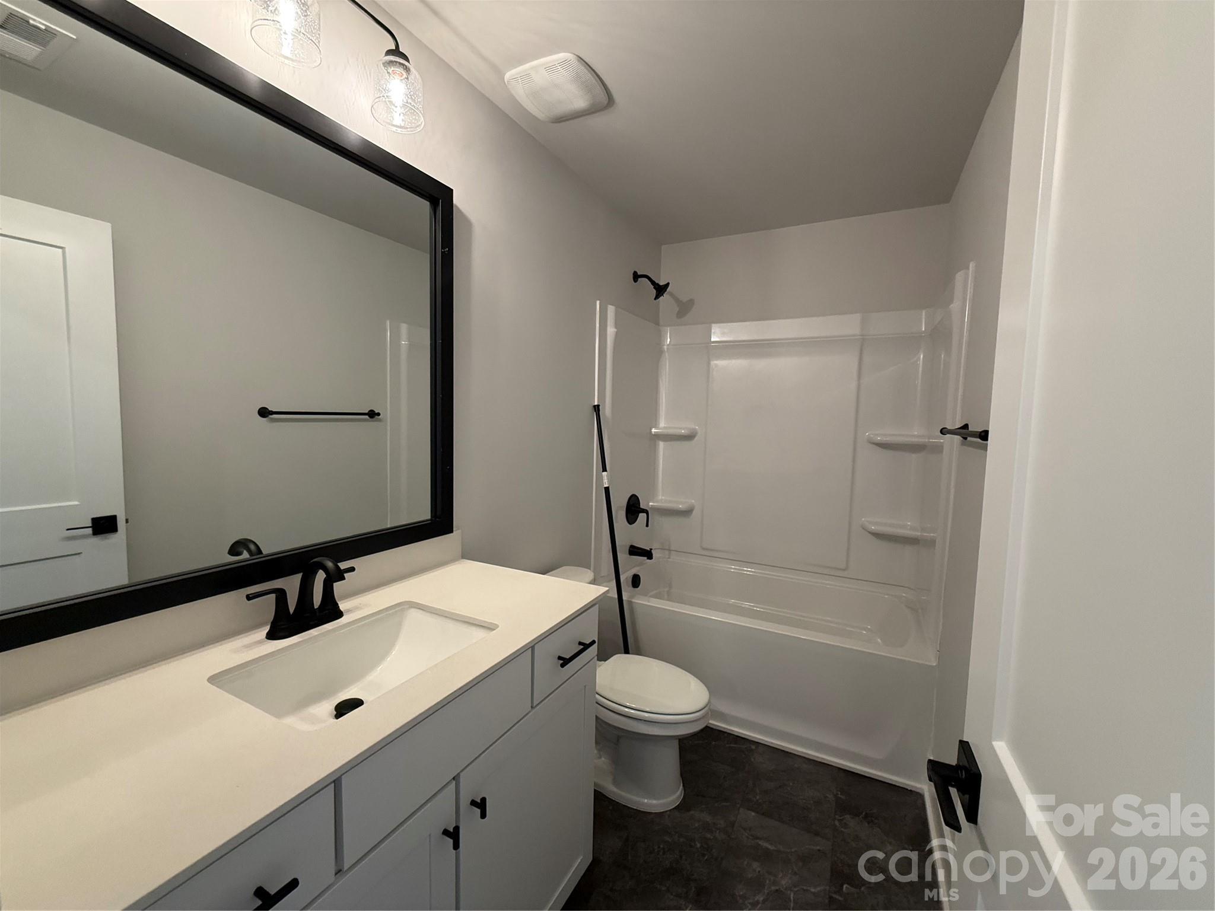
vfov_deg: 85.7
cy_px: 456
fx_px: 491
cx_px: 608
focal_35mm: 14
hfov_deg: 102.1
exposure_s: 1/120
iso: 250
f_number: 2.2
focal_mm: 2.22
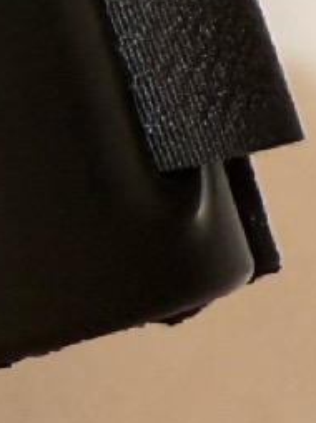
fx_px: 1475
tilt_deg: -55.2
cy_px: -368
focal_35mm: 121
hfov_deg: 10.4
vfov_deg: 14.2
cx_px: -474
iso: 160
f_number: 2.2
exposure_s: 1/99
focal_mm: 2.22
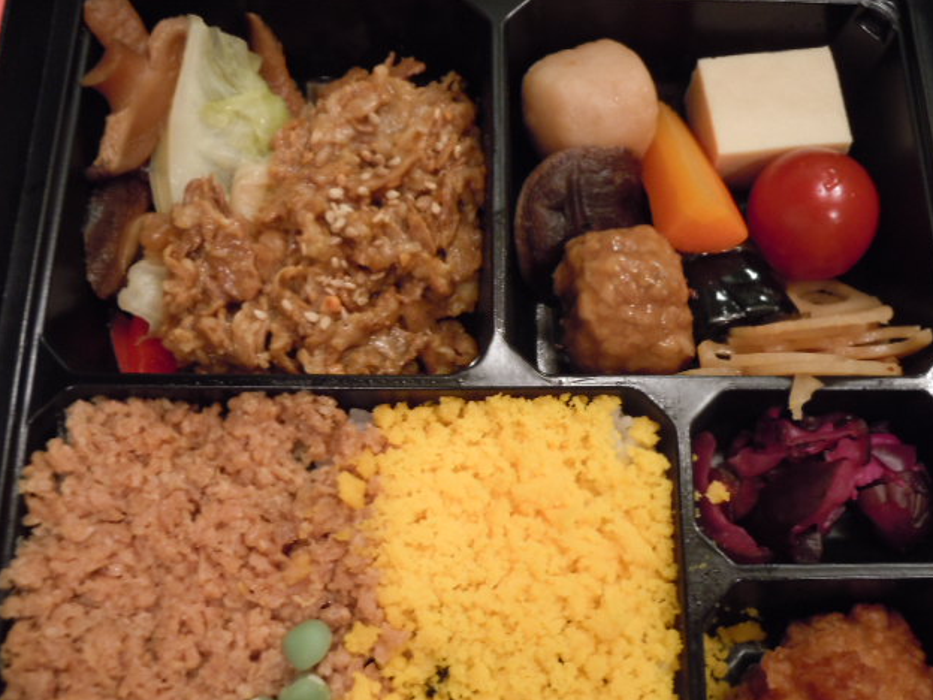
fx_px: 1078
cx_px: 474
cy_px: 356
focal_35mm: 40
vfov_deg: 36.0
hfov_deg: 46.8
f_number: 4.3
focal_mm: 6.9
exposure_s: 1/8
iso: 400
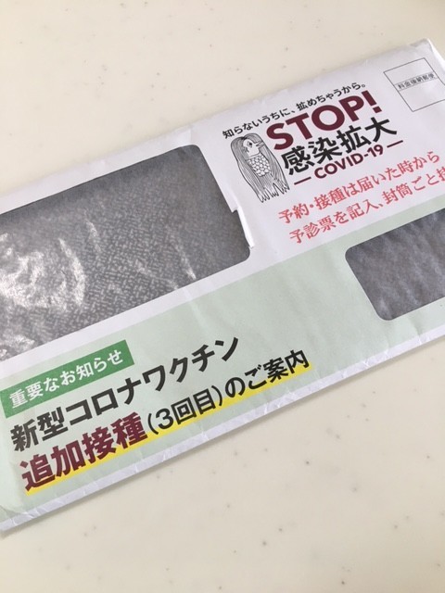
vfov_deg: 61.7
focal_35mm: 29
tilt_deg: -71.2
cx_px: 222
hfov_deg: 48.2
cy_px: 296
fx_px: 497
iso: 32
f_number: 2.2
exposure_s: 1/30
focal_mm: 4.15
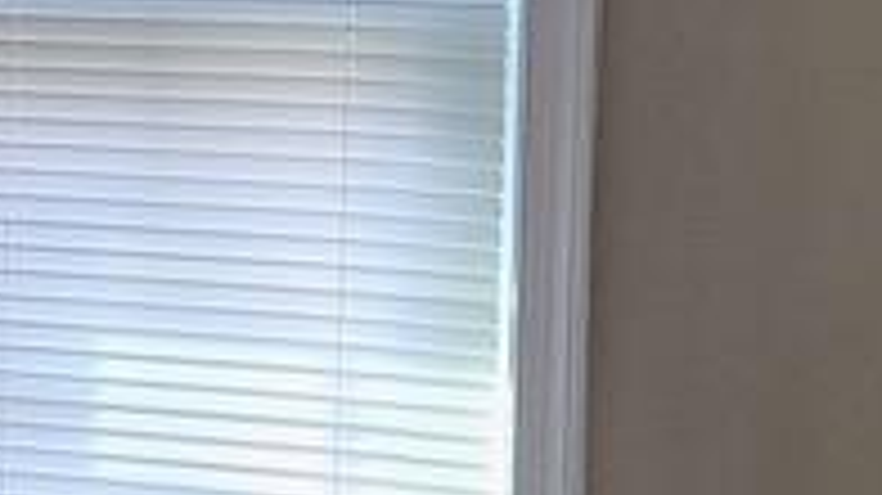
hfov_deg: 14.5
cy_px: 212
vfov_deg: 8.5
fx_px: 3319
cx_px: -252
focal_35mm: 142
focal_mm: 7
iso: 200
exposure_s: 1/119
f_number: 1.8
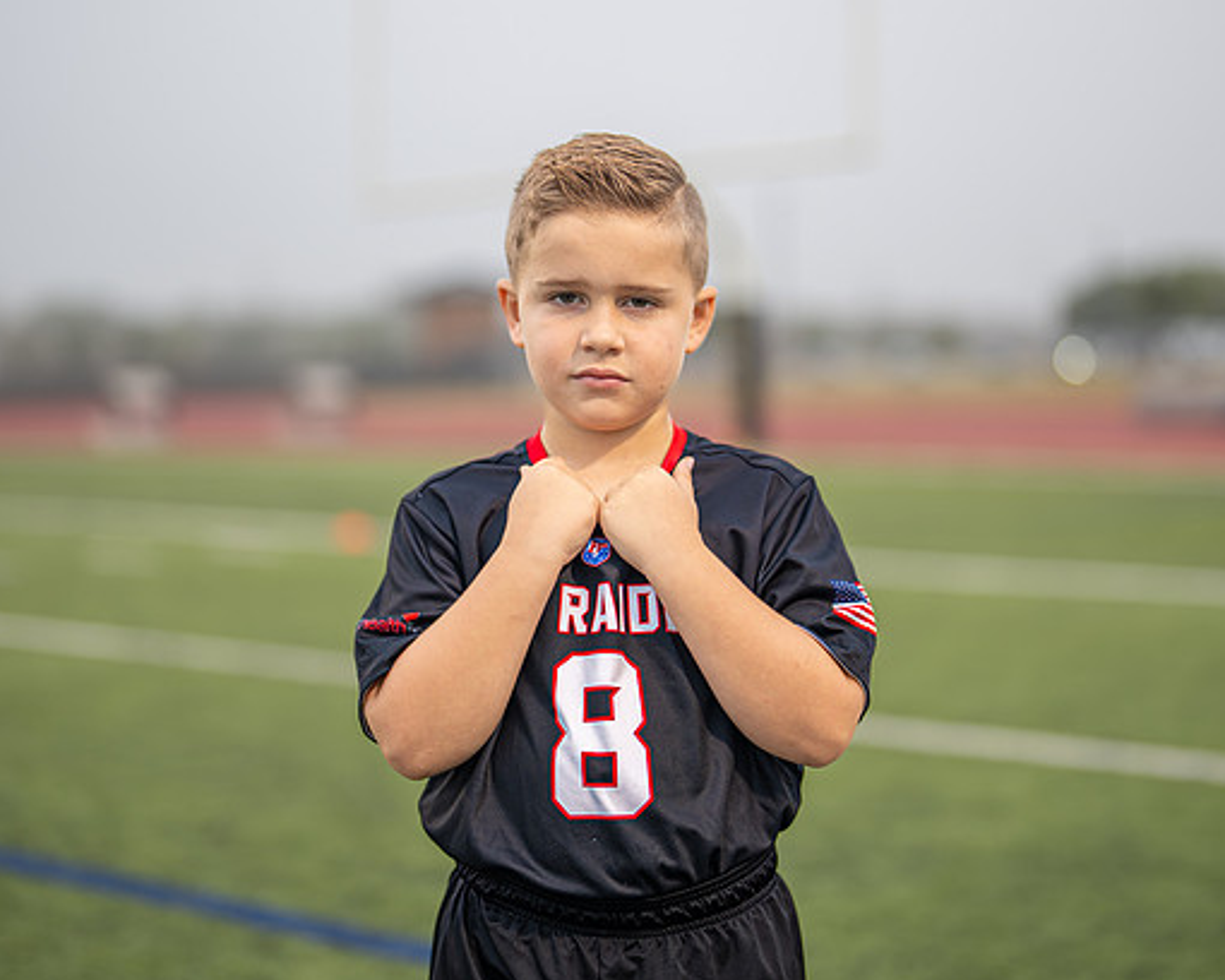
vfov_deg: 21.8
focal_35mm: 70
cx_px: 625
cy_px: 437
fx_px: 2538
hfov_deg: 27.1
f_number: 1.2
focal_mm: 50
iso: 100
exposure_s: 1/500
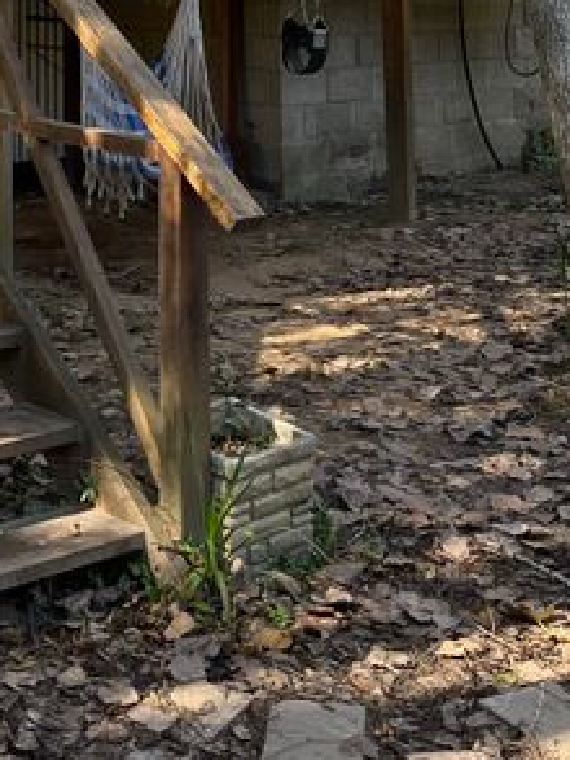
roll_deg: +0.5
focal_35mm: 71
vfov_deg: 23.6
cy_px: -272
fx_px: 1558
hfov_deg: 20.4
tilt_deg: +8.4
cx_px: 67
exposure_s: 1/577
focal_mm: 5.1
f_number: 1.6
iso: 50
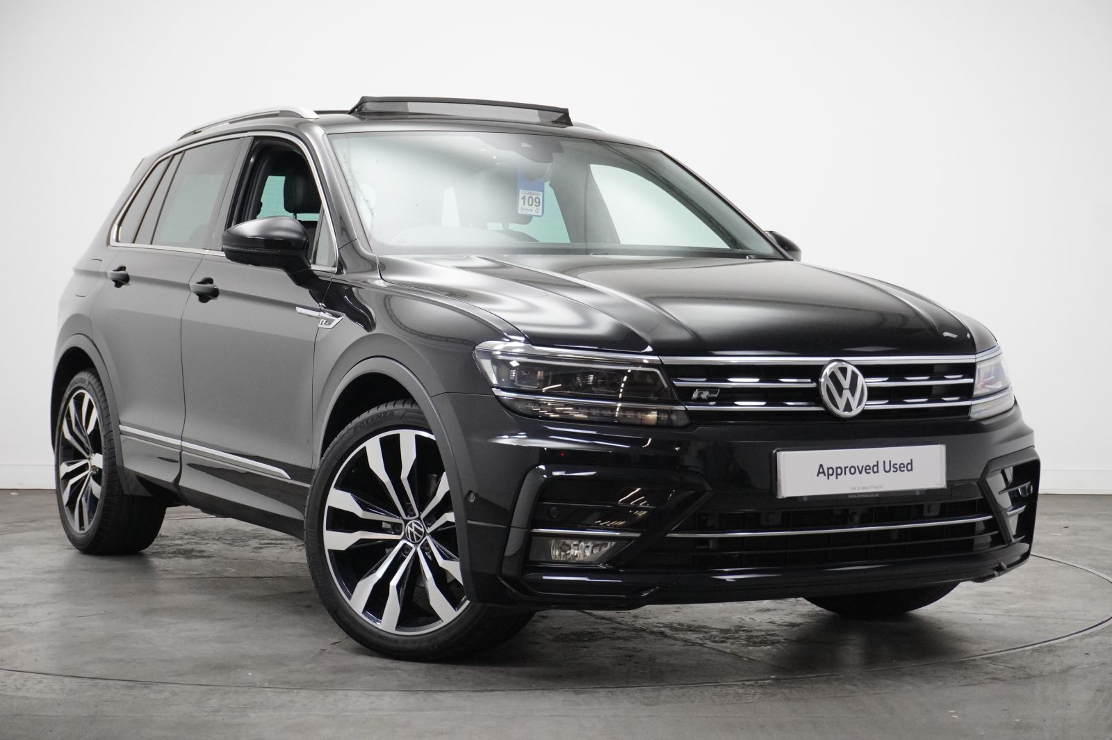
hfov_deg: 30.5
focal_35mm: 66
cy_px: 370
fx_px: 2037
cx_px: 556
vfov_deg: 20.6
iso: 4000
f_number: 5.6
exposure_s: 1/200
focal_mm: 44
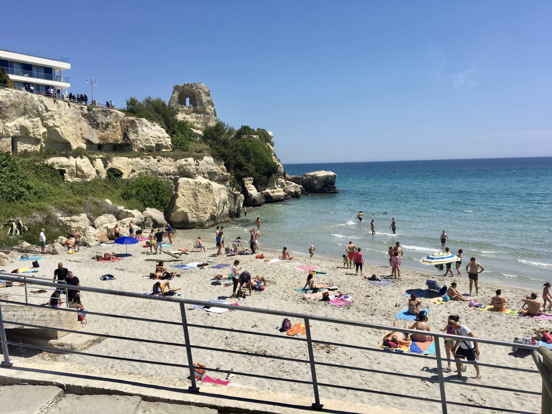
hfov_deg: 61.7
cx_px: 276
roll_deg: +1.4
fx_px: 462
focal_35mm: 29
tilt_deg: -6.5
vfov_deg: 48.2
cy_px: 207
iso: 25
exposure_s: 1/2747
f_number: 2.2
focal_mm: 4.15
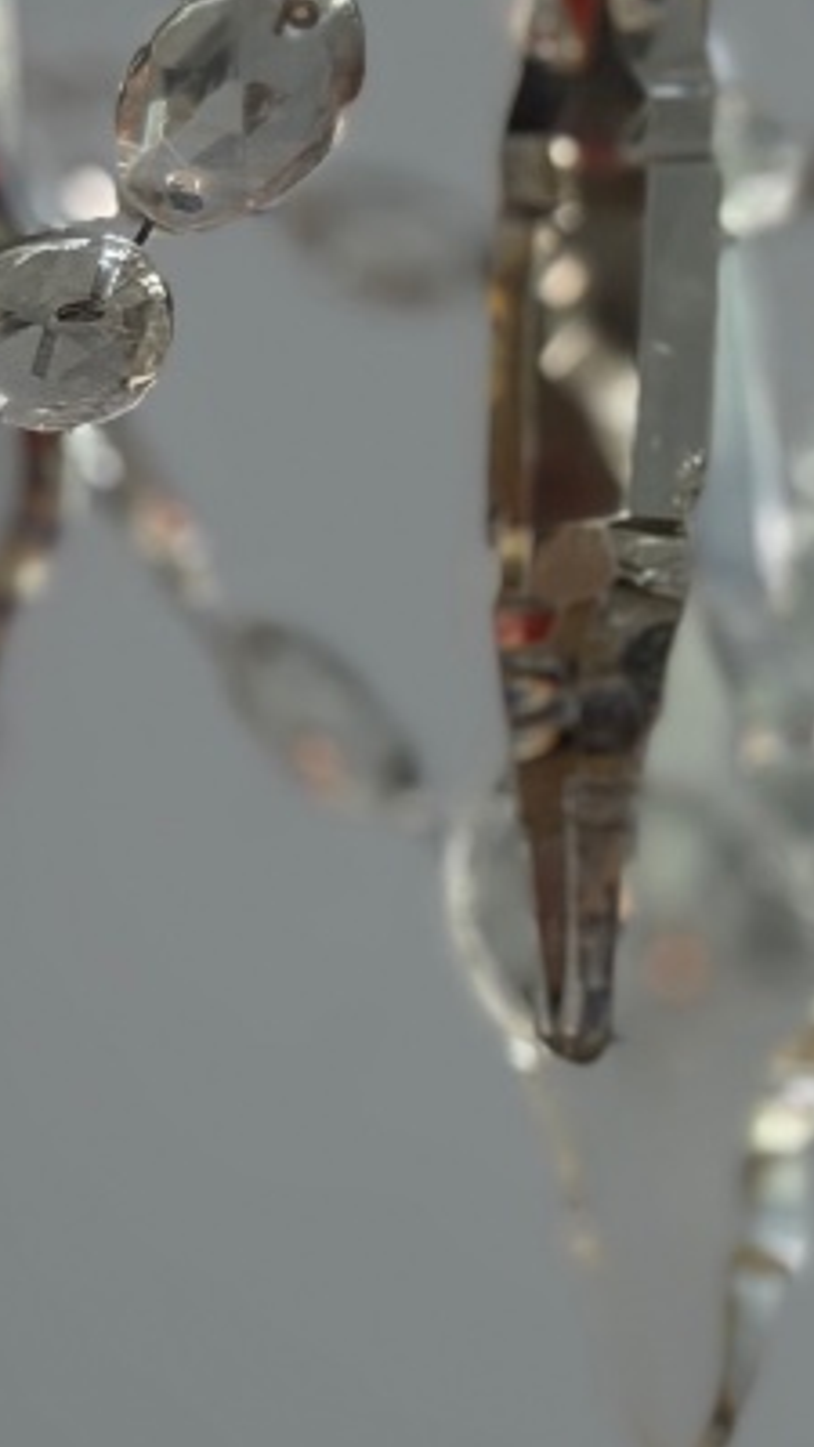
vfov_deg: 13.7
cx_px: 1610
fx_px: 6024
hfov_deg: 7.4
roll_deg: -1.7
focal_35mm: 157
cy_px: 615
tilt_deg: +11.2
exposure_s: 1/50
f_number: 1.78
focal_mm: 6.76
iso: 80
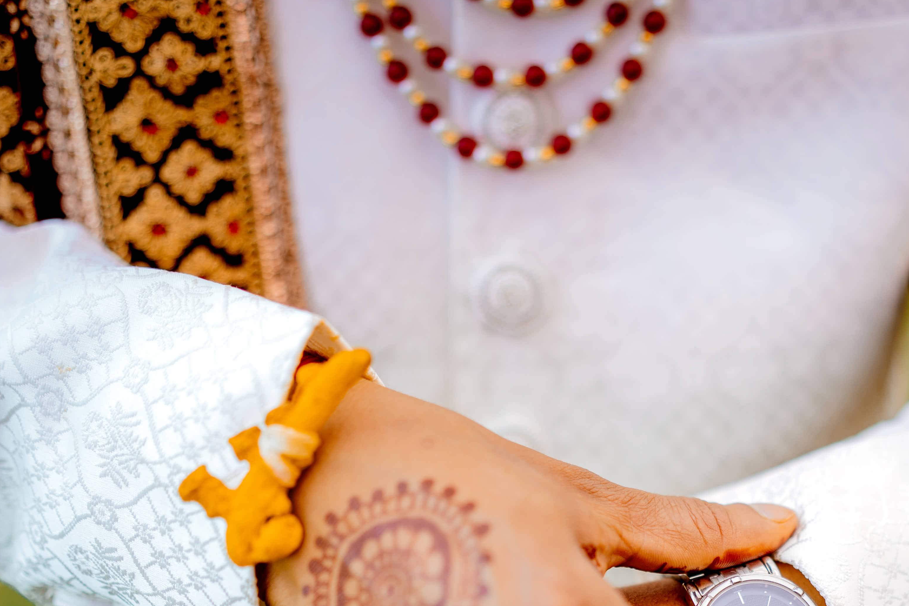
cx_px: 640
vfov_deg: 19.5
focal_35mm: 68
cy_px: 581
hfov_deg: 29.3
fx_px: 1717
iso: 80
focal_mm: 35
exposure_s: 1/2000
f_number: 1.4
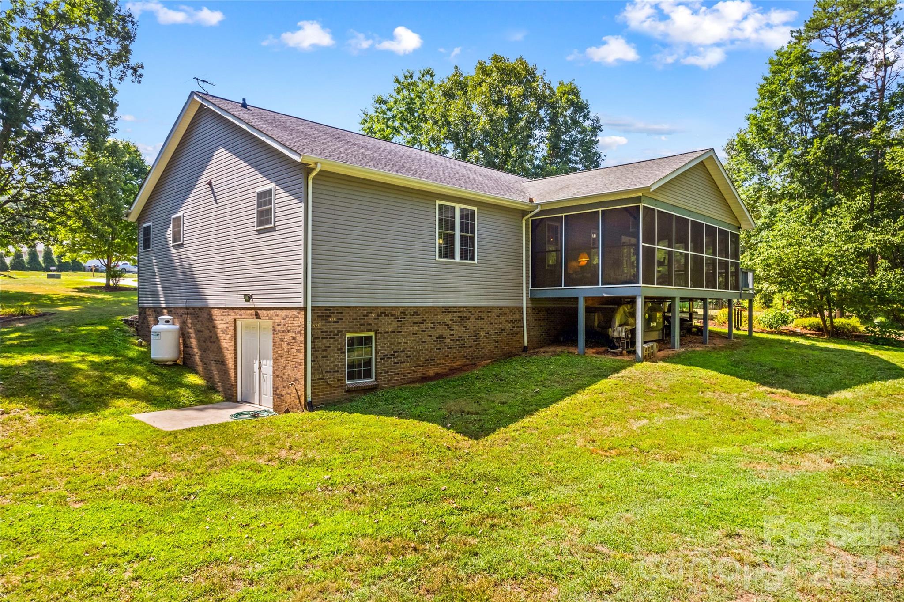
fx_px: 552
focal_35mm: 22
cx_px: 452
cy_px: 301
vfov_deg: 57.2
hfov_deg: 78.6
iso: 100
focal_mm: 8.38
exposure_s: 1/730
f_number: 2.8
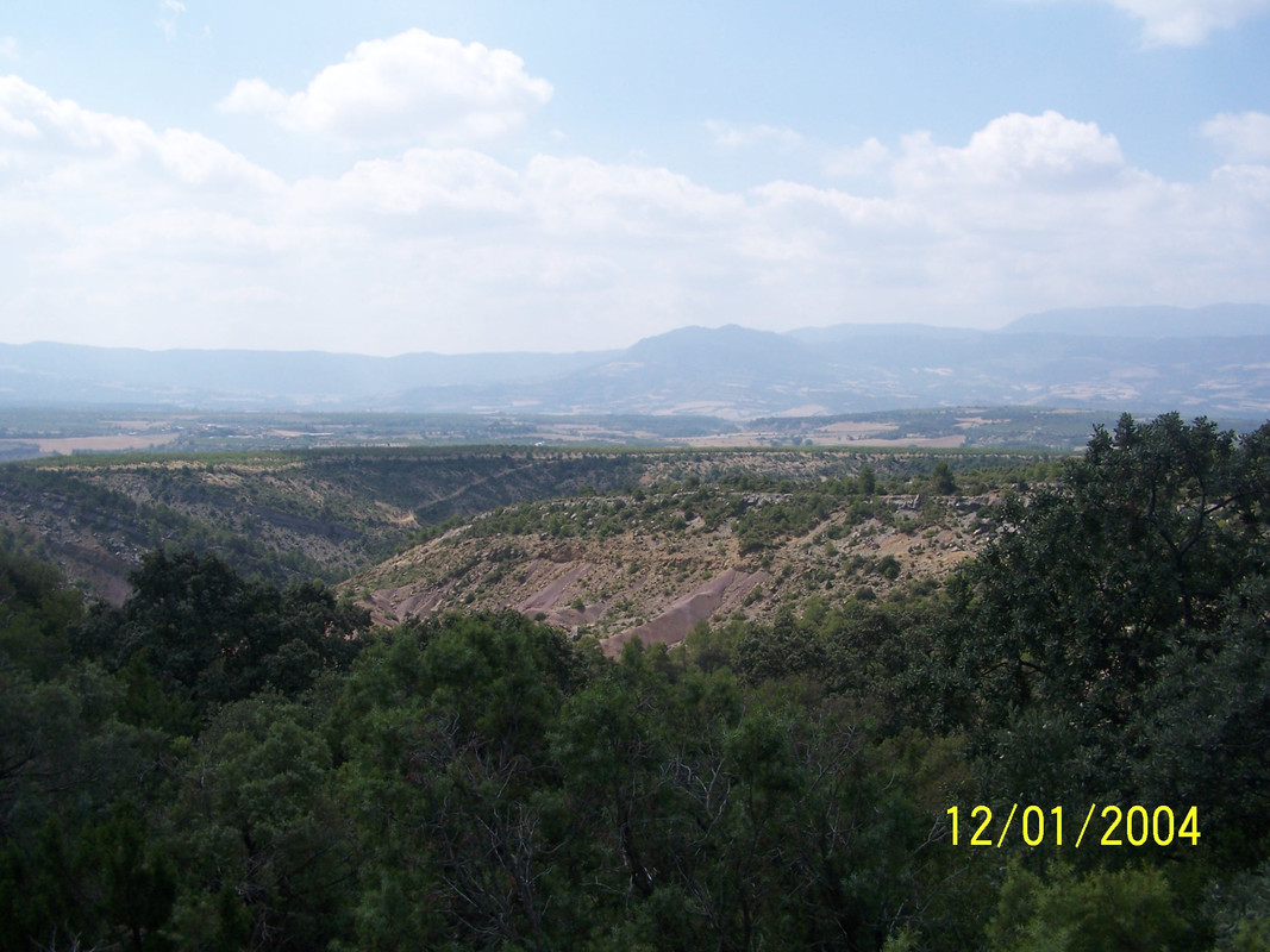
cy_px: 476
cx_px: 635
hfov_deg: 49.0
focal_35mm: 38
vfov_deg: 37.7
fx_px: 1394
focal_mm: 6.3
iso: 80
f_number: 4
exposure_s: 1/800
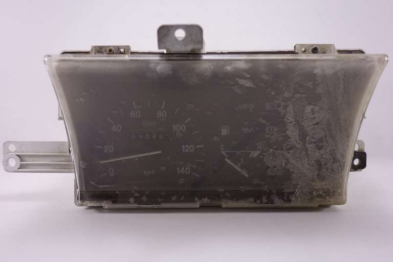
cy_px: 131
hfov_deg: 46.4
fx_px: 458
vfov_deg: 31.9
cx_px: 196
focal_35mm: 42
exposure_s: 1/60
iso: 125
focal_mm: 15.45
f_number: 3.2
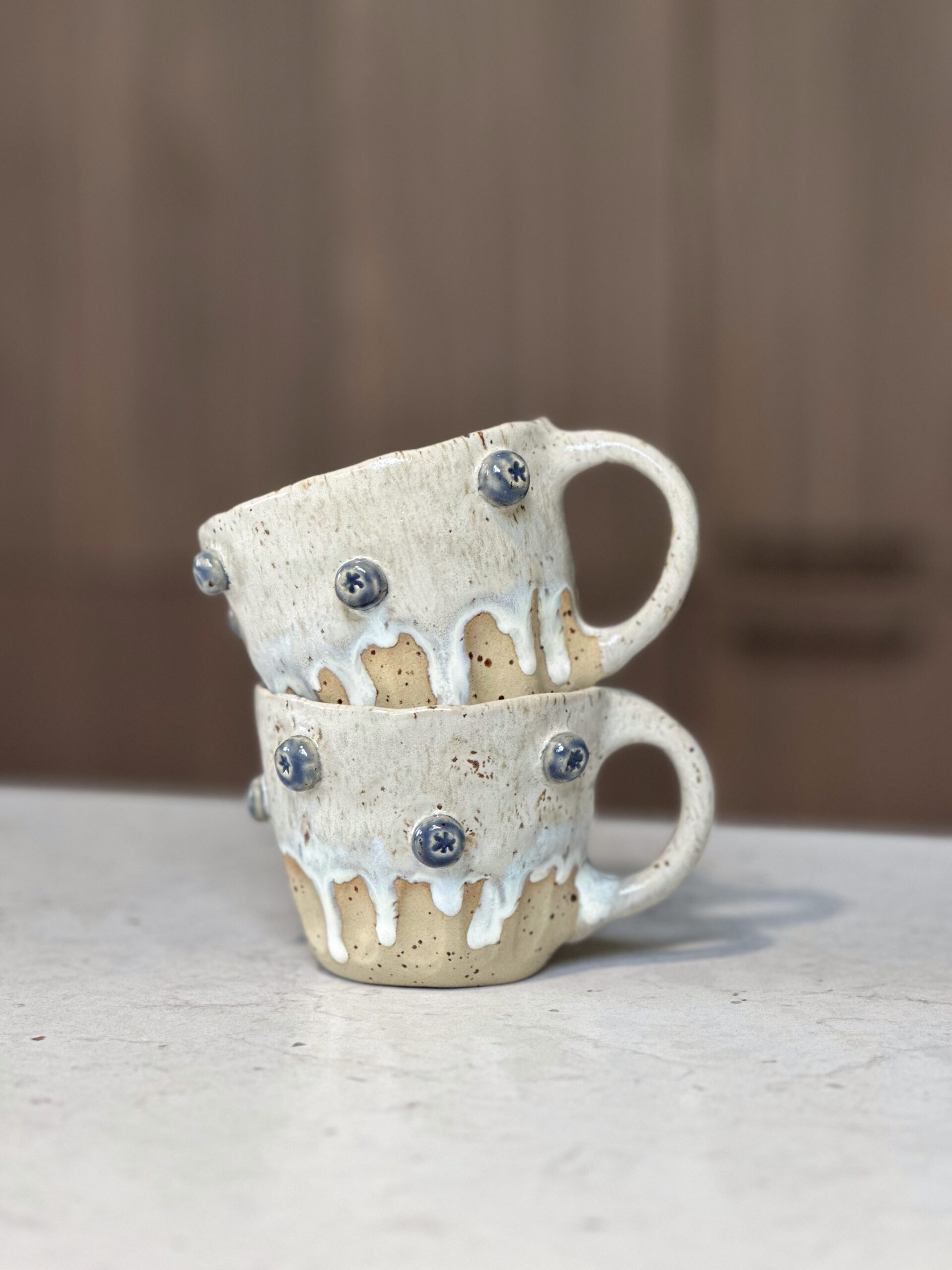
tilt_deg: -5.3
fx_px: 2824
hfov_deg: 19.1
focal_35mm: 77
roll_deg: -0.7
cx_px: 476
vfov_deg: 25.3
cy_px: 635
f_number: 2.8
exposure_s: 1/100
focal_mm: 9
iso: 250
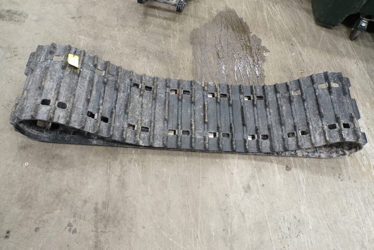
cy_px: 125
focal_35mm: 27
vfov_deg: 47.9
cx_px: 187
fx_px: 281
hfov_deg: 67.4
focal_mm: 18
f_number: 3.5
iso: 1000
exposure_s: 1/60
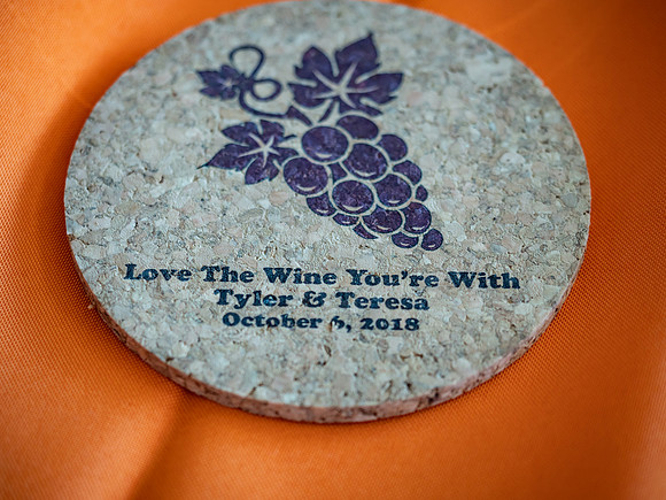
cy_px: 250
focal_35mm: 80
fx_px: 1539
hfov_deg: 24.4
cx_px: 333
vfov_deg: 18.4
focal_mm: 40
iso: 200
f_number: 2.8
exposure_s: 1/100
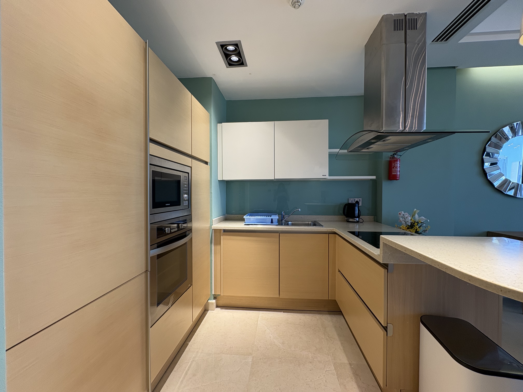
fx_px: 212
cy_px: 196
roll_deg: +0.0
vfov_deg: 85.7
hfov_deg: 102.1
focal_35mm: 14
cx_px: 262
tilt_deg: -0.9
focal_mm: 2.22
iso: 100
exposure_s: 1/100
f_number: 2.2
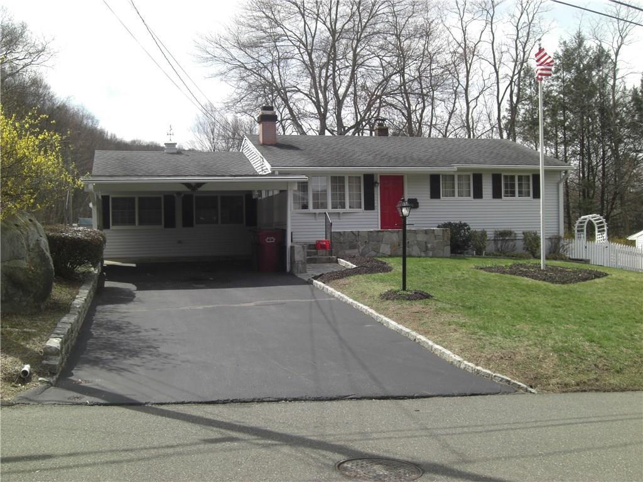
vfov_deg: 37.7
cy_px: 241
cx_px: 322
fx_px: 706
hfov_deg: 49.0
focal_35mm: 38
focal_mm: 7.9
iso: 80
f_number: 4
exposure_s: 1/640
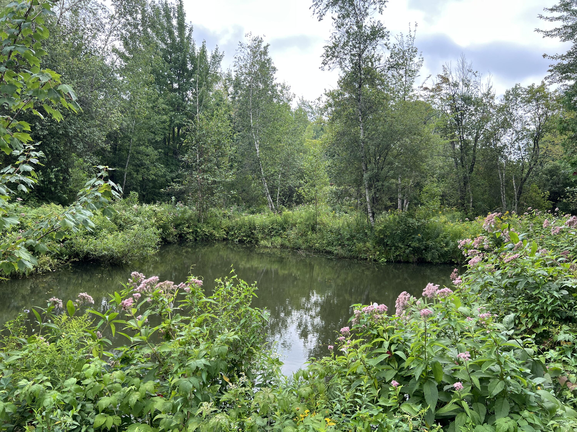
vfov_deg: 53.1
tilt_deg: -2.8
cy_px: 216
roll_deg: -4.0
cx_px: 288
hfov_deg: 67.3
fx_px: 433
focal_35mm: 26
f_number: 1.5
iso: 50
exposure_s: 1/808
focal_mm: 5.7
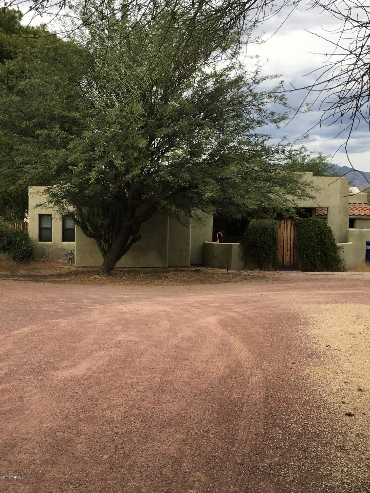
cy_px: 246
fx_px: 413
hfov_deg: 48.2
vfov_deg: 61.7
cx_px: 185
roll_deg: -1.1
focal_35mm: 29
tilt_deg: -2.5
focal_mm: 4.15
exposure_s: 1/641
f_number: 2.2
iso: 25
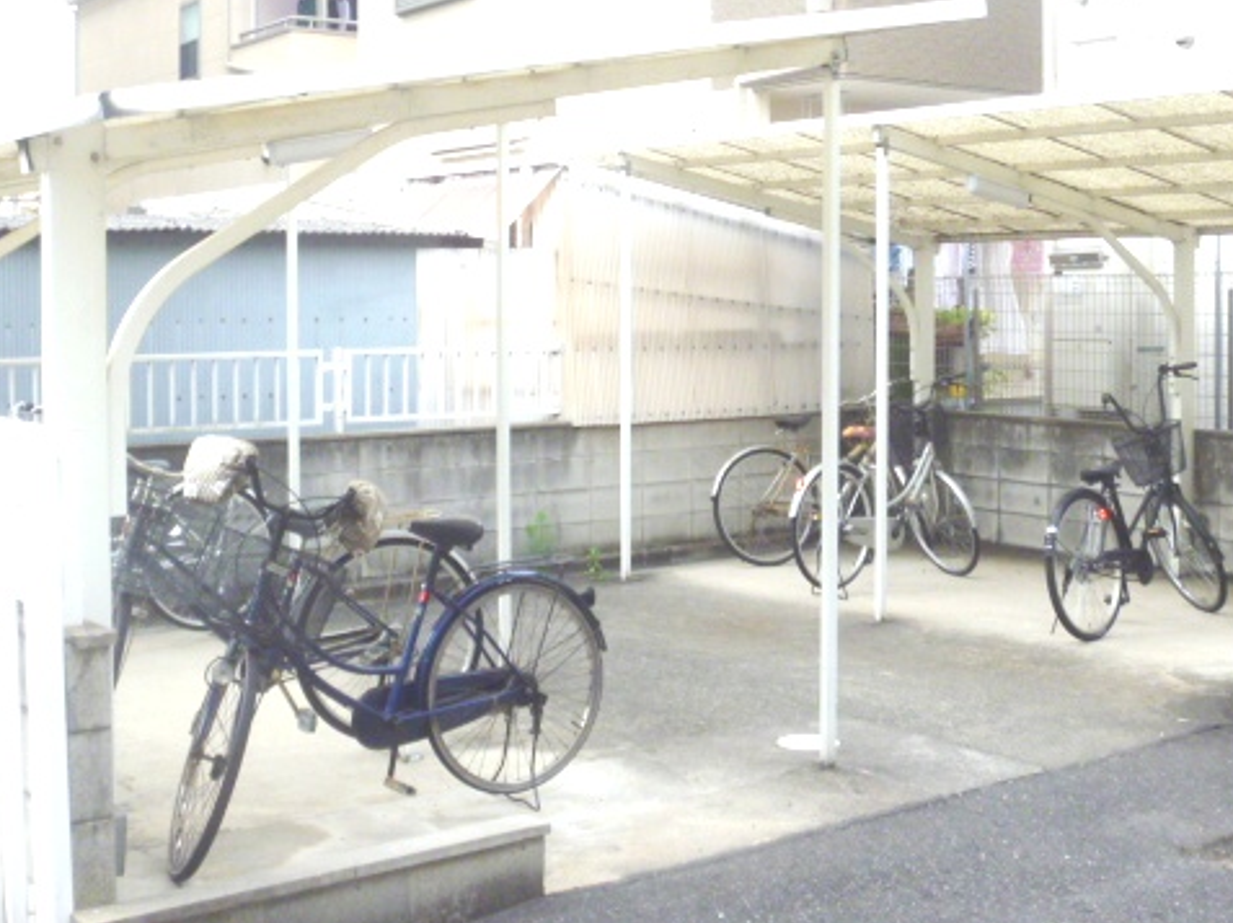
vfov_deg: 30.7
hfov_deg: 40.5
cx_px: 605
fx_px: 1673
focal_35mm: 47
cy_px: 339
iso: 200
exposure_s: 1/160
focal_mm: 6.3
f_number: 3.5
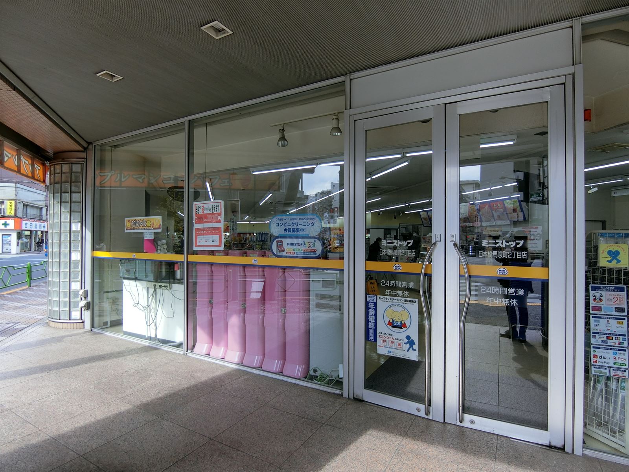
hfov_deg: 84.7
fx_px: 345
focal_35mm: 19
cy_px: 236
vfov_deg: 68.7
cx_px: 314
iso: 80
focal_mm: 4.06
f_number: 2.7
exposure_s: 1/200
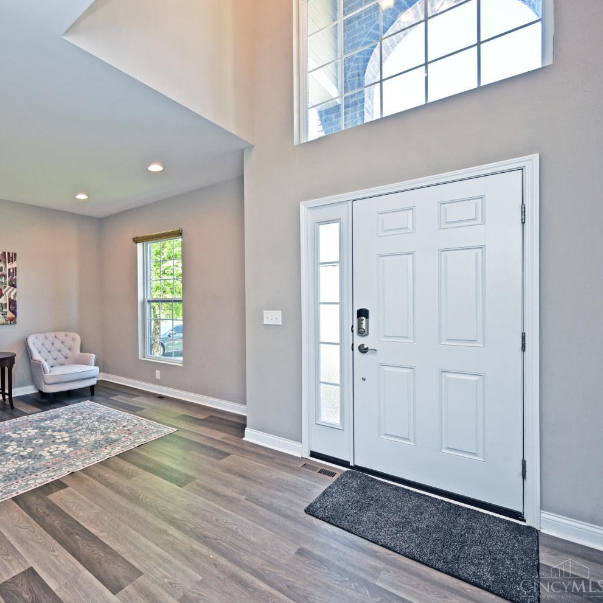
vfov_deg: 80.7
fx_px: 355
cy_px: 303
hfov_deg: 75.4
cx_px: 157
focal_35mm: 18
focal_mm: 14
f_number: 5
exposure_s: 1/100
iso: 200
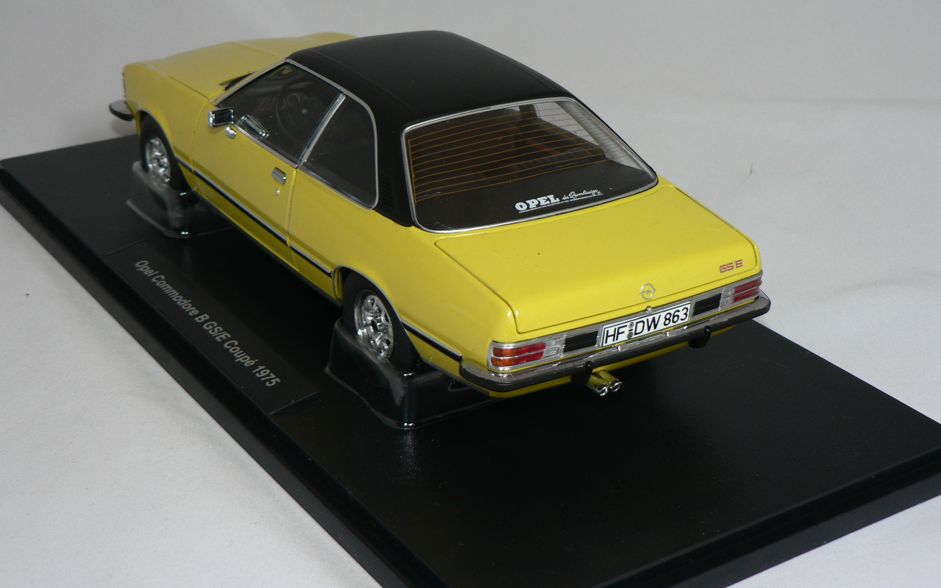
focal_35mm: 61
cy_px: 224
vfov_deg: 21.3
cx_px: 459
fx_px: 1564
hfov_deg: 33.5
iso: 80
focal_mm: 8.8
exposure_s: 1/60
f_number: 2.8
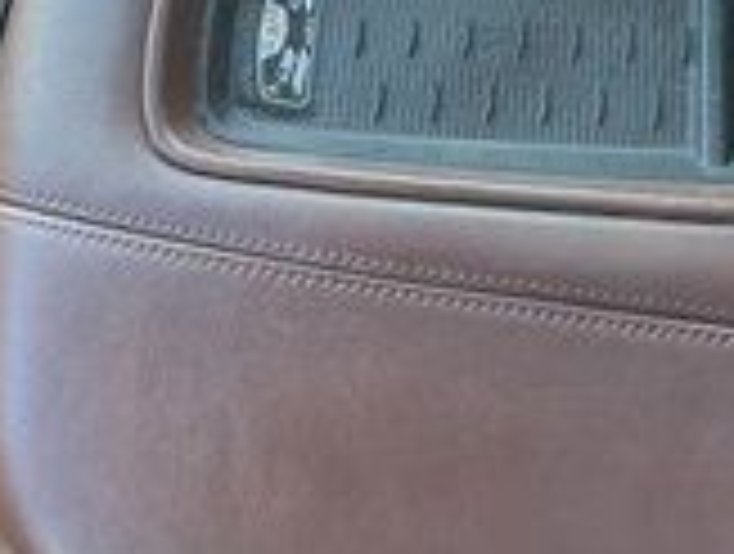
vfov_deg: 20.2
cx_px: 603
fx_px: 1509
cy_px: 14
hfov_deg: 26.7
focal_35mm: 71
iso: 40
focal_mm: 3
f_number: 1.8
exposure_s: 1/122
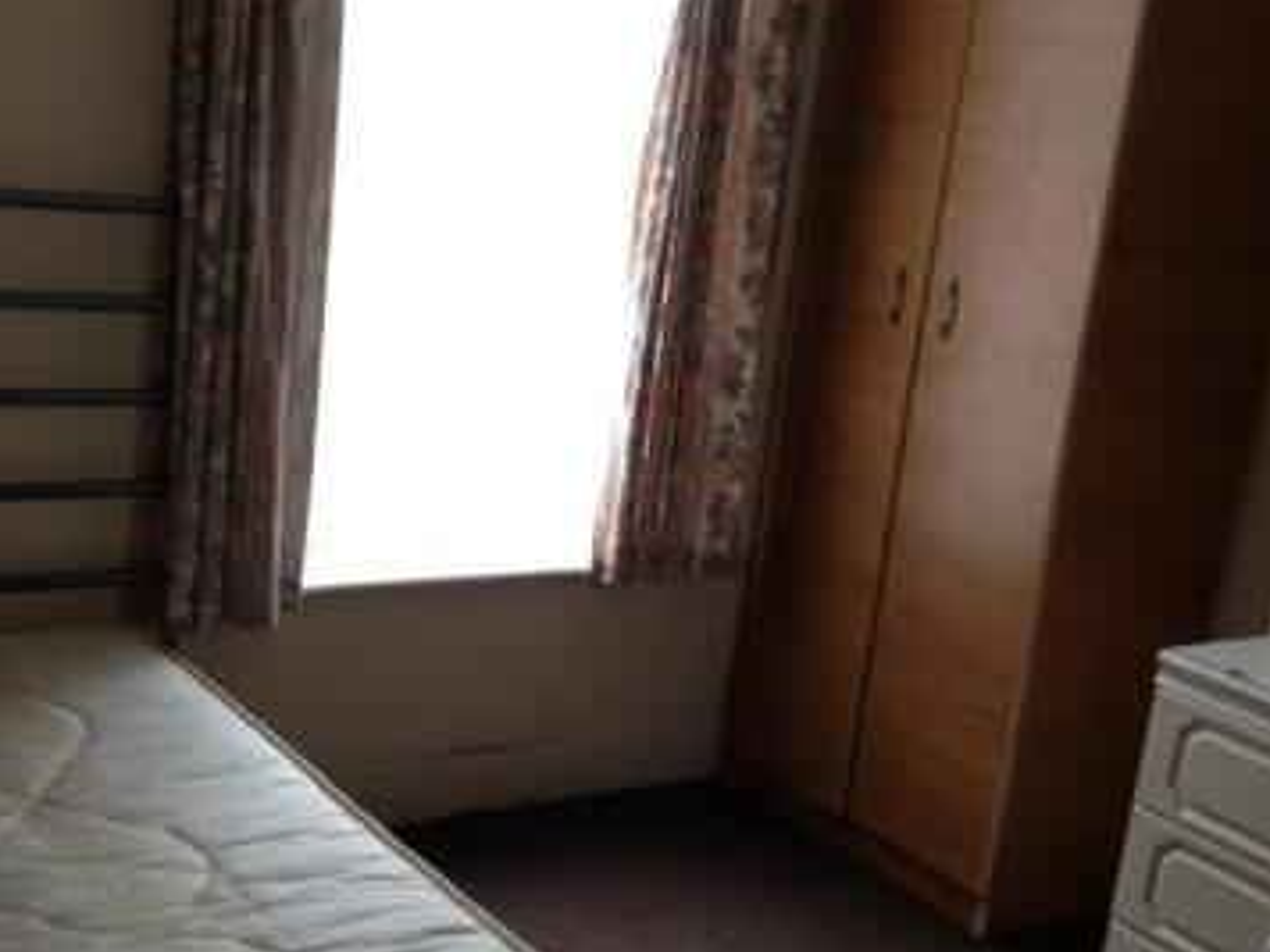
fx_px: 1981
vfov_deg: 27.0
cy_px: 540
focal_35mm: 54
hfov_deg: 35.5
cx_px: 576
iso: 50
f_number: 2.4
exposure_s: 1/20
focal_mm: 4.13
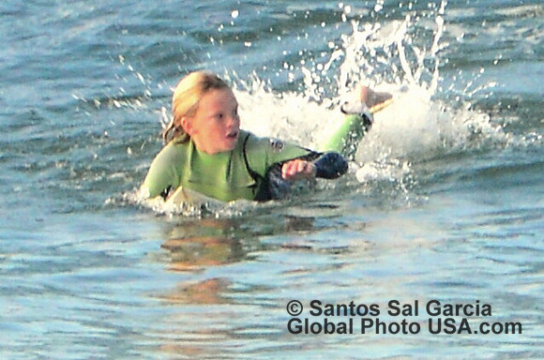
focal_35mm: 550
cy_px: 180
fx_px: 8293
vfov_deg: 2.5
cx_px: 272
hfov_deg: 3.8
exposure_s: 1/400
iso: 1000
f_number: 10
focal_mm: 550
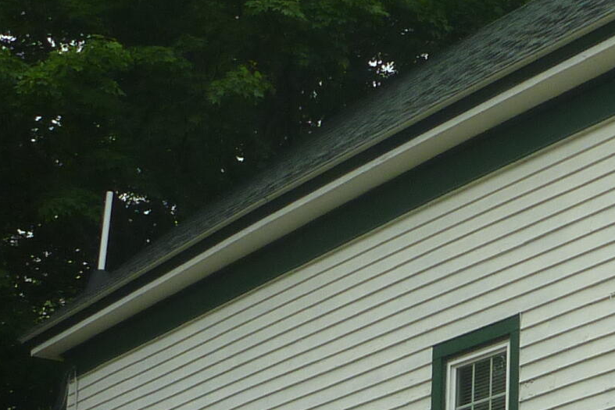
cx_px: 793
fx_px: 1896
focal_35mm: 111
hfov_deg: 17.3
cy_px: 425
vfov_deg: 12.2
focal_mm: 4.9
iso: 80
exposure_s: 1/160
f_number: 3.3
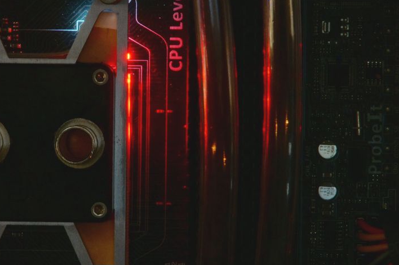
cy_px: 122
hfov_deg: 5.1
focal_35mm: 407
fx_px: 4508
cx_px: 87
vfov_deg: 3.4
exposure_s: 30
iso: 800
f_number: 32
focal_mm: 160
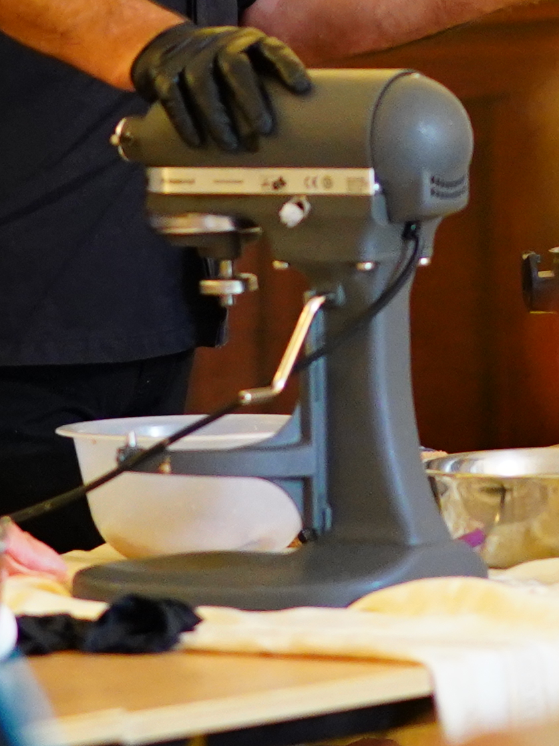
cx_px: 497
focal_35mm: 429
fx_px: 9237
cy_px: -45
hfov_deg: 3.5
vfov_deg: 4.6
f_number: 1.4
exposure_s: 1/250
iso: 3200
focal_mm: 85
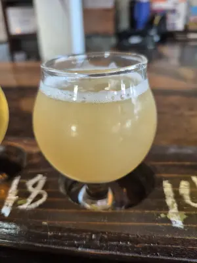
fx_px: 175
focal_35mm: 23
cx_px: 98
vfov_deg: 73.9
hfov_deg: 58.9
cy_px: 132
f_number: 1.8
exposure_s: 1/120
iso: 320
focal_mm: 5.4
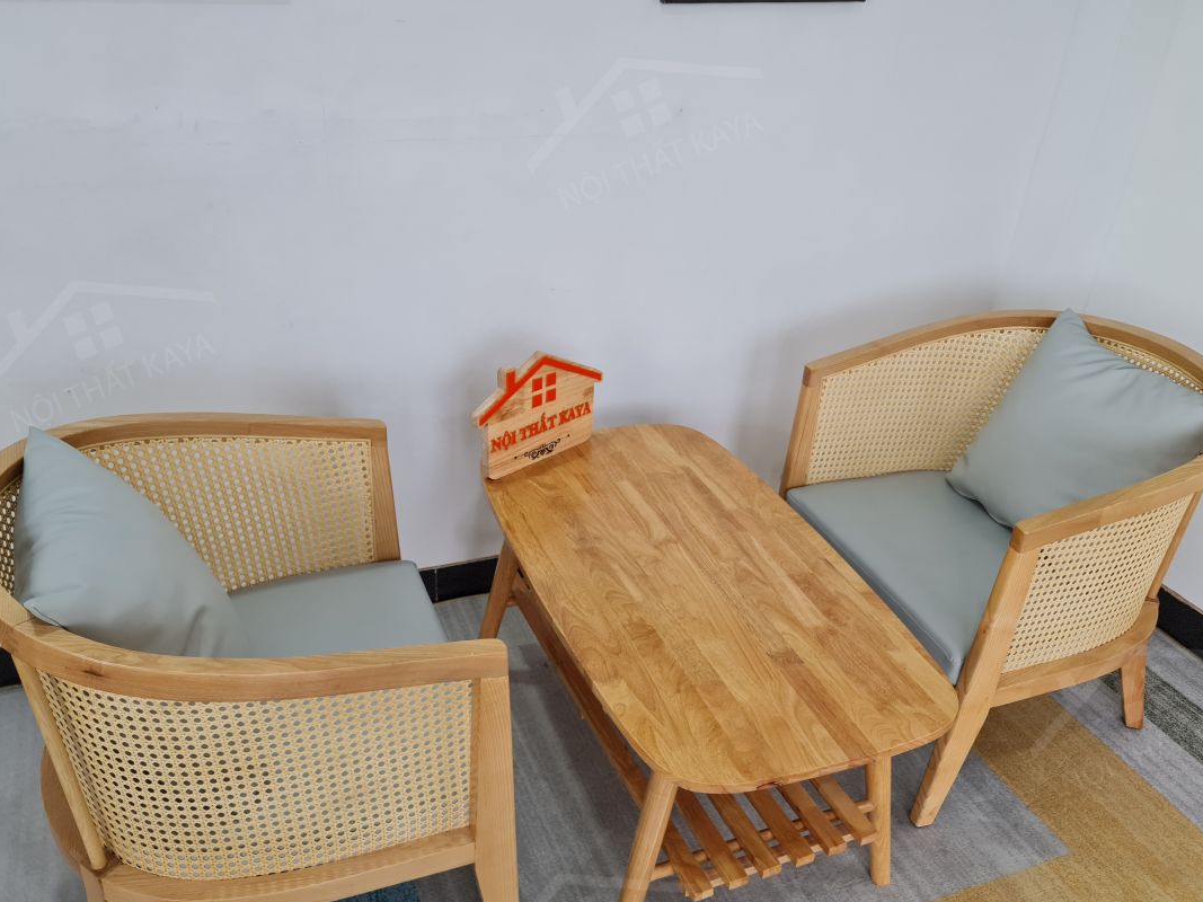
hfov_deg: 60.0
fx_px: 1042
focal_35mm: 30
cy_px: 522
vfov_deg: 46.6
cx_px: 592
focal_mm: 7
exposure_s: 1/100
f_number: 1.8
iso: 125
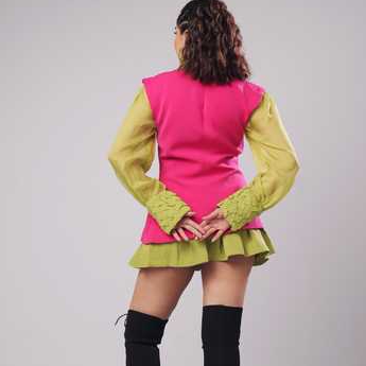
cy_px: 252
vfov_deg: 22.9
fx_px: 897
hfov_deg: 23.1
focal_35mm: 75
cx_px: 184
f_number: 5.6
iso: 100
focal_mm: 39
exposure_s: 1/160
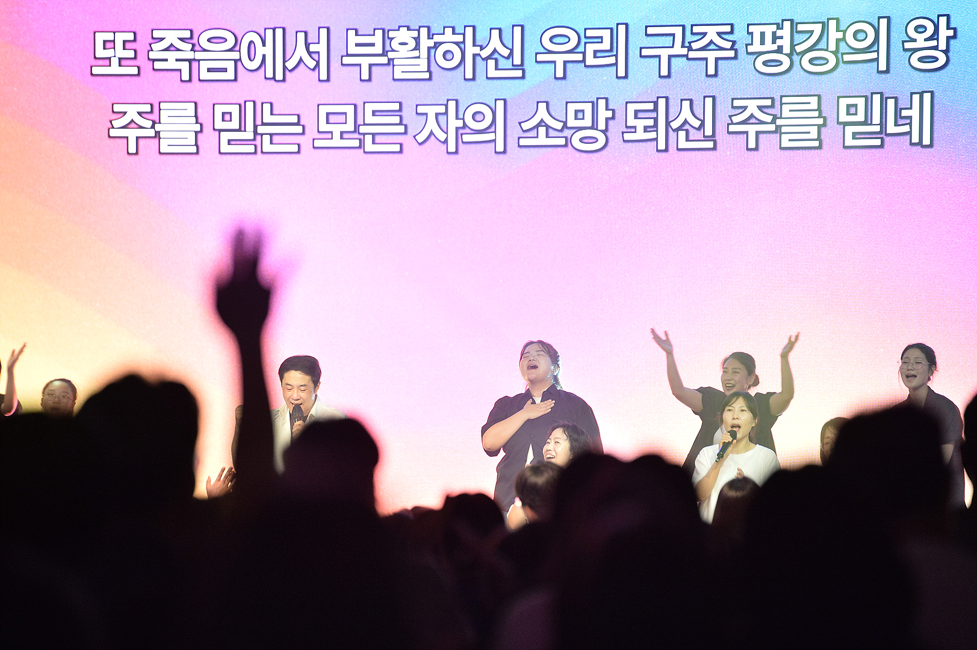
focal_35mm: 200
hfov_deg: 10.3
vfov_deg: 6.9
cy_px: 325
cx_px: 488
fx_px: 5424
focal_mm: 200
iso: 3200
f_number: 2.8
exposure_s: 1/160
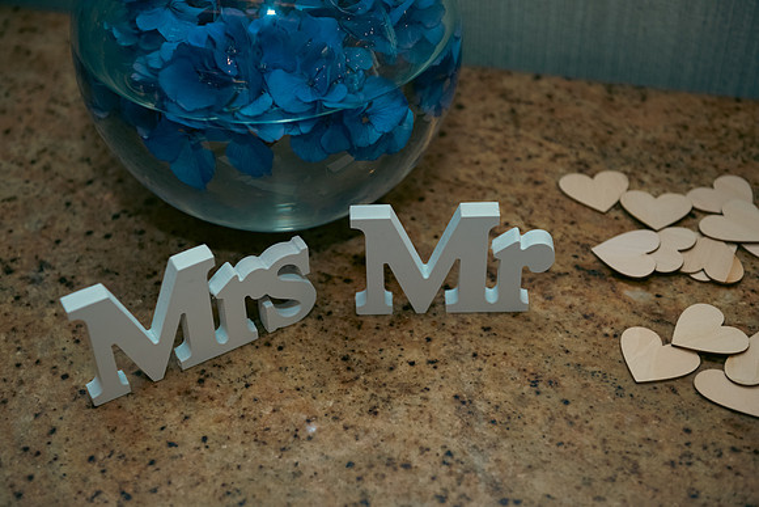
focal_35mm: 56
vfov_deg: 24.2
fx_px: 1181
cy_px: 254
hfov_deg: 35.6
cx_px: 380
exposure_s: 1/160
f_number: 3.5
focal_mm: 56
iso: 800
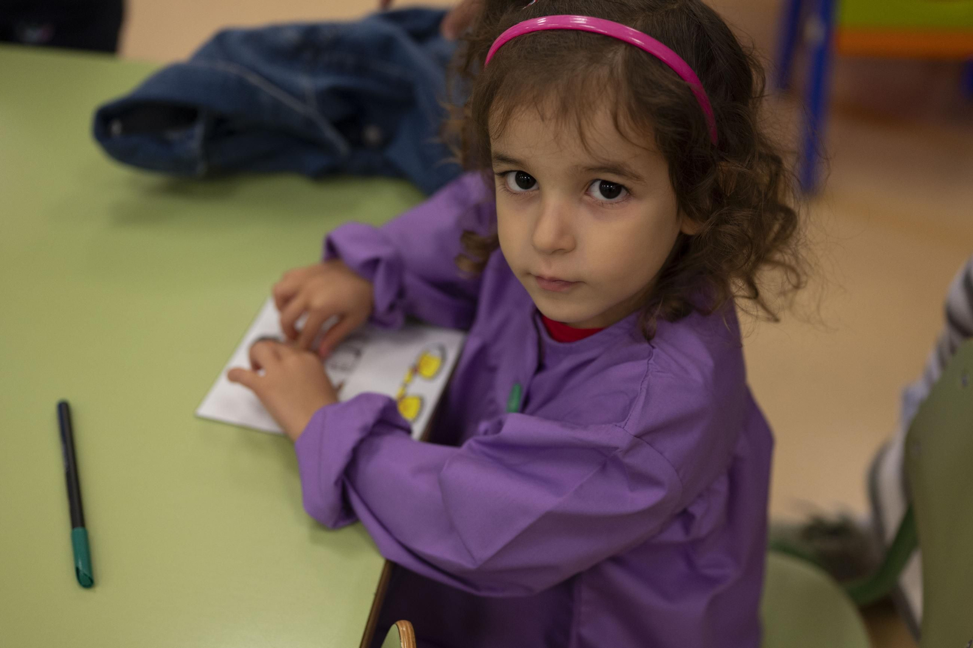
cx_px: 486
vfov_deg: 27.0
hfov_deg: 39.6
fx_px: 1351
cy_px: 324
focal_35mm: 50
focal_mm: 50
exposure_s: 1/320
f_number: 2.5
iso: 1000
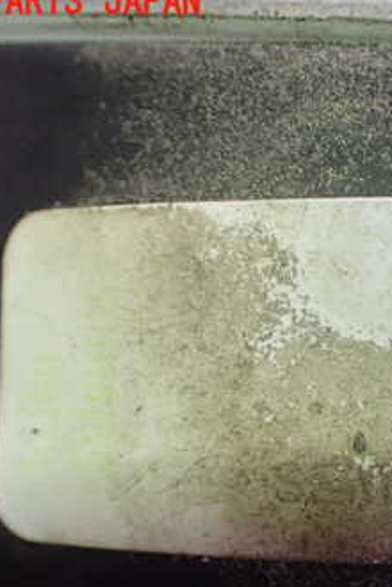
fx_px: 1173
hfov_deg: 18.4
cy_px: 382
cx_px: 412
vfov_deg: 27.9
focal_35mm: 72
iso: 800
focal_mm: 6.83
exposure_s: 1/60
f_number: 2.7
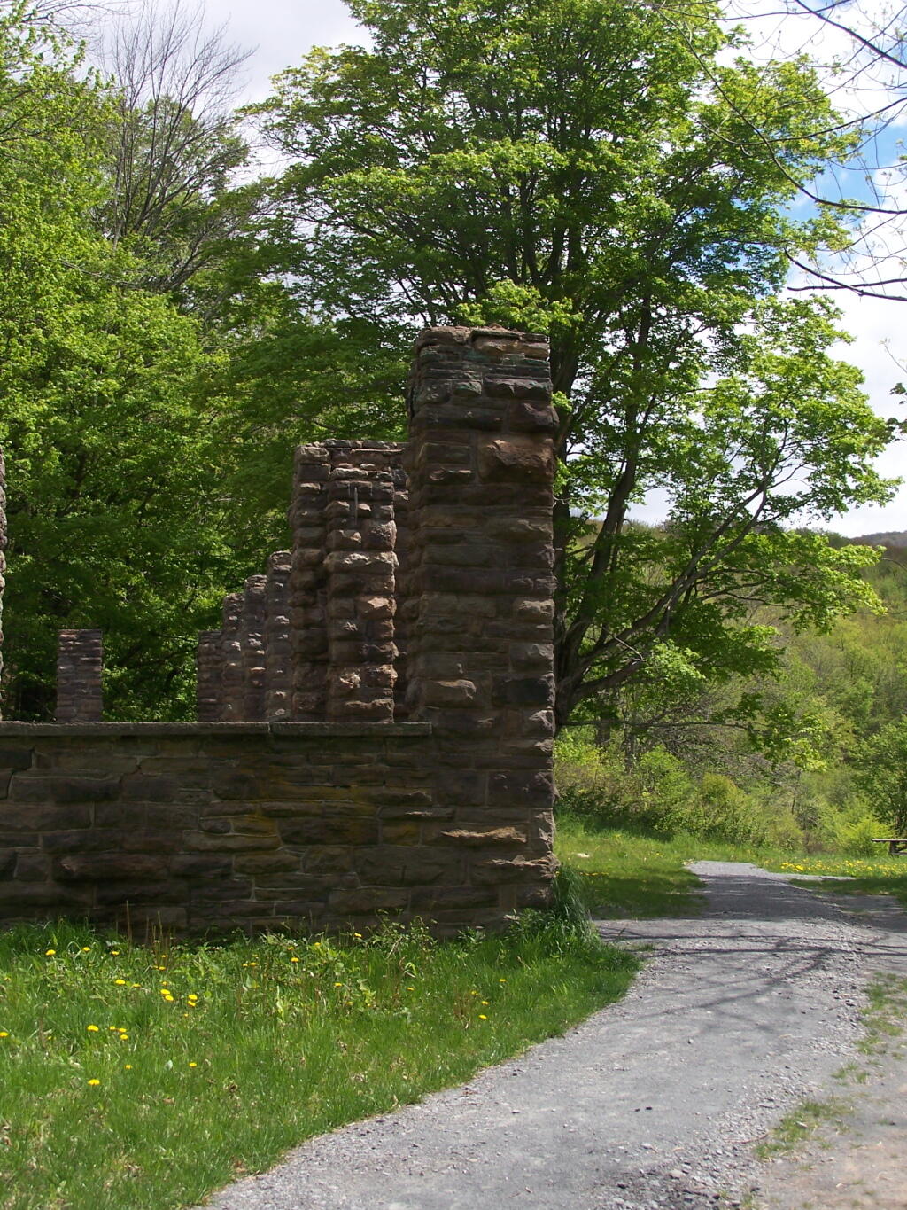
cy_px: 605
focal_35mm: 51
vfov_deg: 37.5
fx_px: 1781
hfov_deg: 28.6
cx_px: 454
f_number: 4.5
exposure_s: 1/640
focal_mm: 8.5
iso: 80
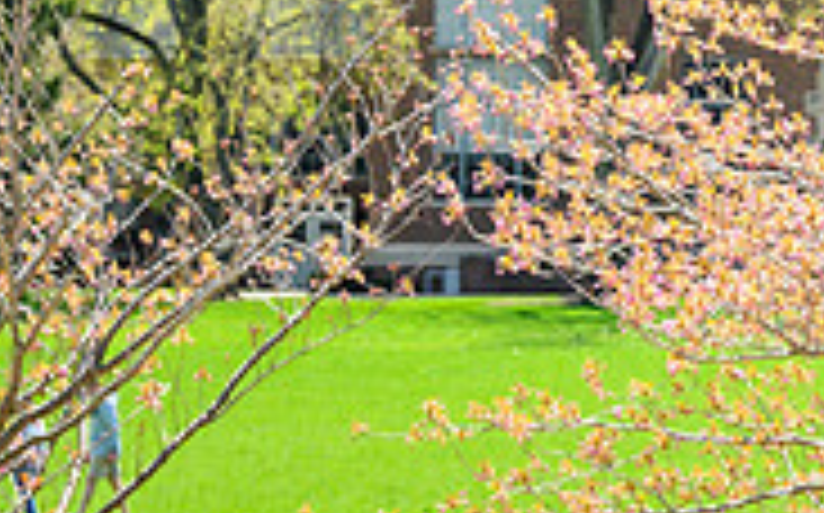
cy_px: -156
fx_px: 6372
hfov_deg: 7.3
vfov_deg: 4.6
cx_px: 1145
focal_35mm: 284
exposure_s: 1/1250
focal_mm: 80
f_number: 5.6
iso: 400
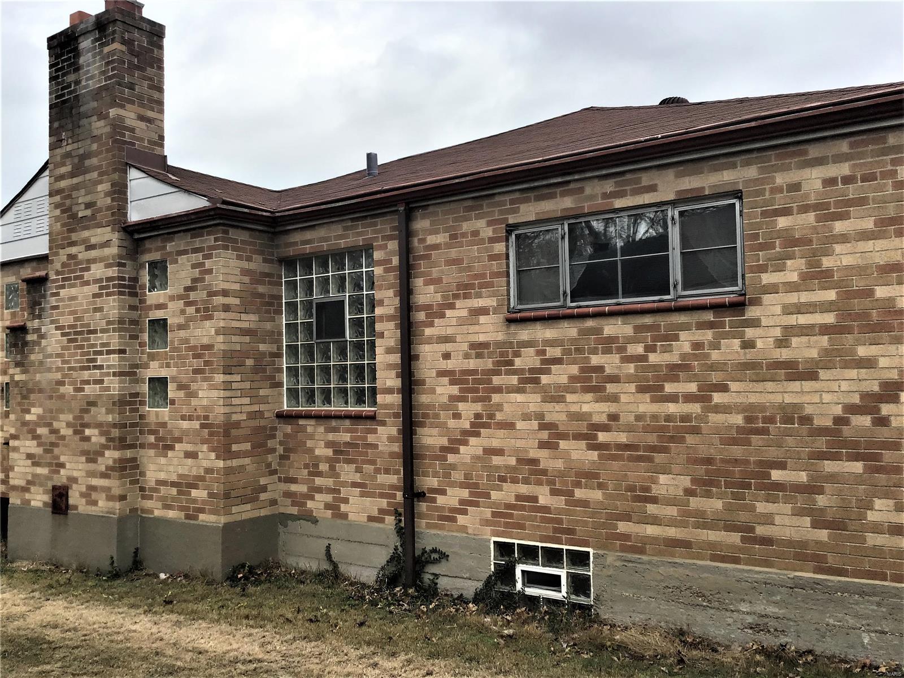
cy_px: 339
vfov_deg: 45.4
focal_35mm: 31
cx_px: 452
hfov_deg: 58.4
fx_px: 810
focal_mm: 3.3
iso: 25
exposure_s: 1/599
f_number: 2.4
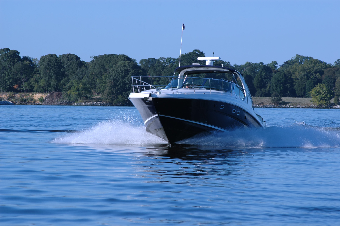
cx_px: 170
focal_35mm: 300
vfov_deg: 4.6
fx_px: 2831
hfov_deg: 6.9
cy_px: 113
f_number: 6.3
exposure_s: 1/640
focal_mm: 200
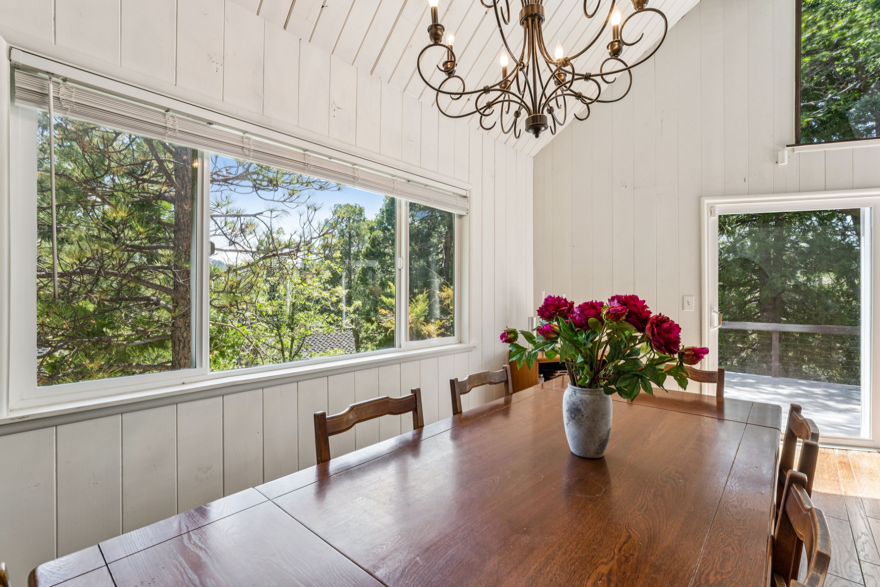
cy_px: 294
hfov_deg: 95.7
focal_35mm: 16
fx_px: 398
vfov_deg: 72.7
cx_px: 440
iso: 100
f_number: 13
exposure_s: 1/8
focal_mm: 16.3
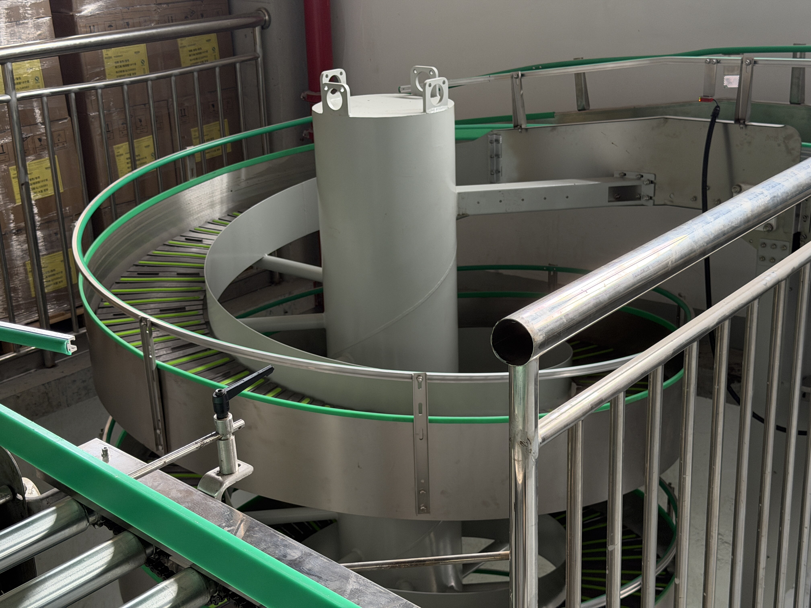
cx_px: 406
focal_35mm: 48
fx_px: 1125
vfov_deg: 30.3
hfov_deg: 39.7
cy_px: 304
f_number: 1.78
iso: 200
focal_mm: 6.76
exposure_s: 1/80
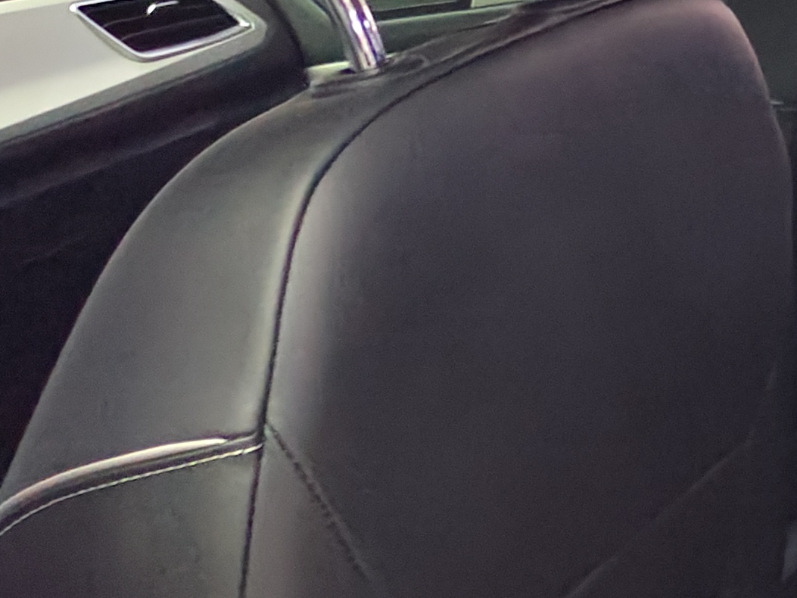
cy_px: 575
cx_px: 1312
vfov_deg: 15.6
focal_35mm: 93
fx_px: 2141
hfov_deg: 18.0
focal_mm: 5.56
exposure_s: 1/33.3
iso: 97
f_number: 1.88
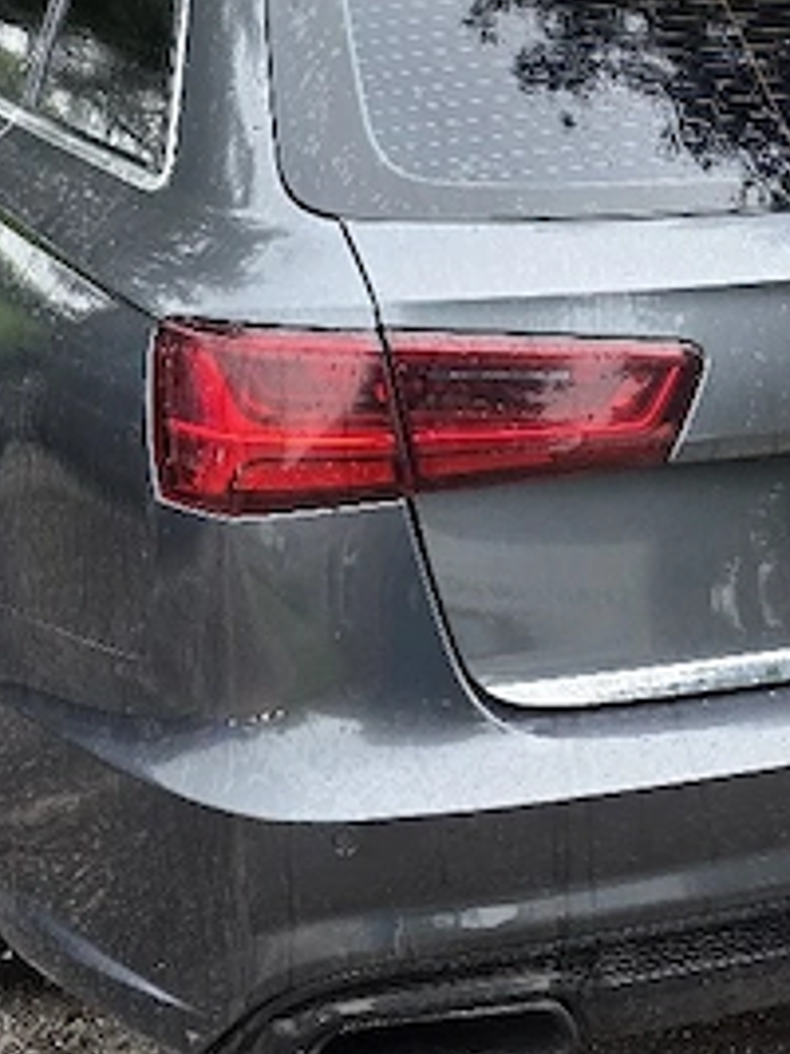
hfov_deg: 20.4
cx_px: 857
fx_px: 2101
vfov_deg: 27.4
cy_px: 146
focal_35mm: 69
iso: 80
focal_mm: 6.3
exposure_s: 1/182
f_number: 1.7
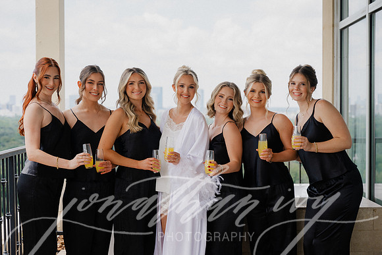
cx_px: 191
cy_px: 128
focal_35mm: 63
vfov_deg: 21.6
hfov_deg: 31.9
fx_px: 669
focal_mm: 63
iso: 72
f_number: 4
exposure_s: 1/250
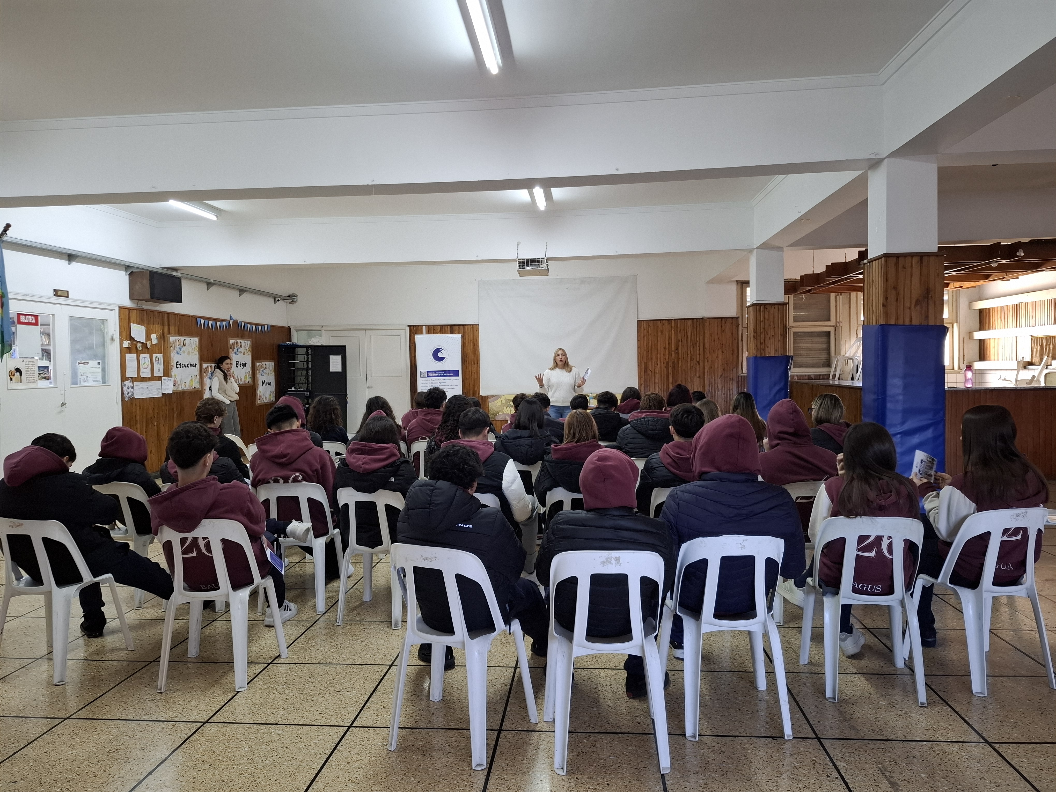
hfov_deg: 73.9
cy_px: 396
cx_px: 528
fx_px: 702
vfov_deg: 58.9
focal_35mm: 23
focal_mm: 5.54
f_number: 1.8
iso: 250
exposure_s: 1/50
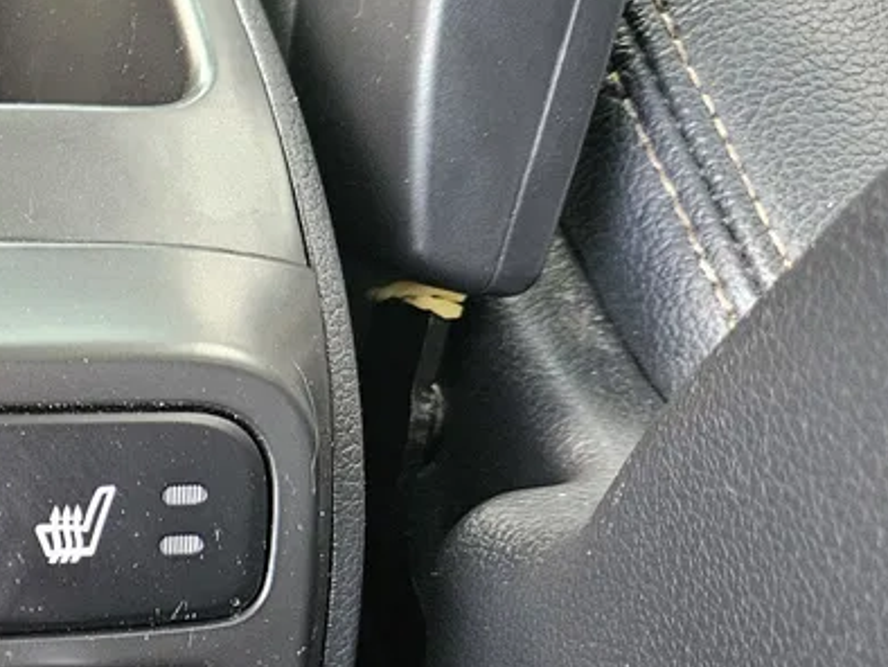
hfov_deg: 23.9
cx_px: -313
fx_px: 1797
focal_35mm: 70
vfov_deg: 20.2
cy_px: 699
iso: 640
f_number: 1.8
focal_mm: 5.4
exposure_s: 1/40
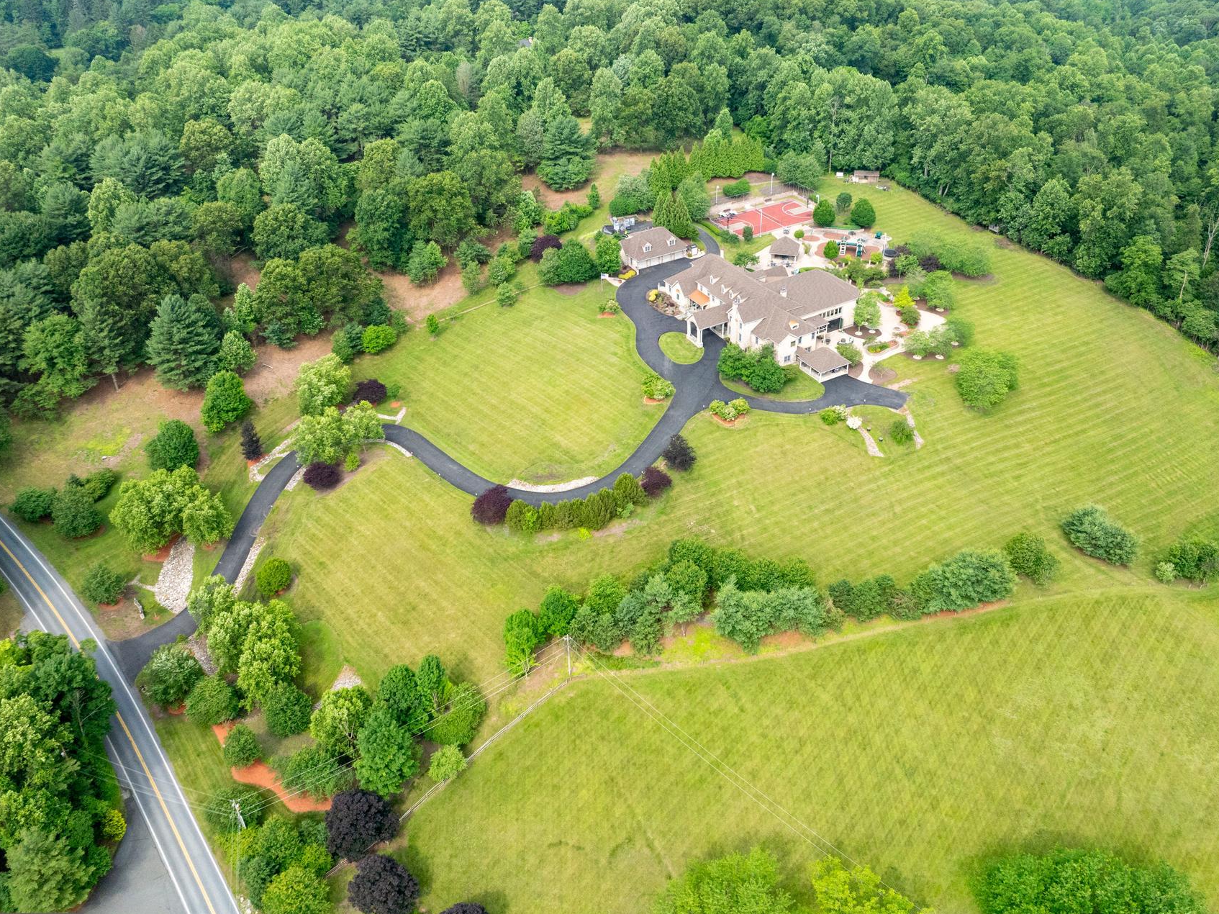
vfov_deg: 48.2
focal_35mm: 29
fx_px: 1021
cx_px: 641
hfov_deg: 61.6
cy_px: 421
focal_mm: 12.29
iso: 400
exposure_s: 1/60
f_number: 7.1
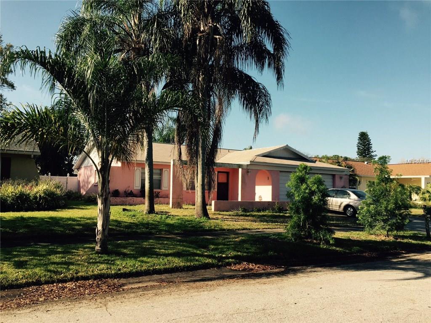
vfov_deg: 48.2
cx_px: 216
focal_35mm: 29
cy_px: 162
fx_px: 361
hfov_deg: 61.7
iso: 32
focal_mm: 4.15
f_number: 2.2
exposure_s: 1/1319
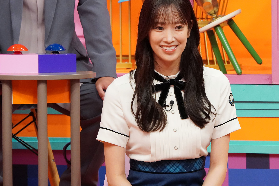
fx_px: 2674
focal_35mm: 345
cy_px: 76
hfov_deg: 6.0
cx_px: 164
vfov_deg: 4.0
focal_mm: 192
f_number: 9
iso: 3200
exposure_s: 1/125
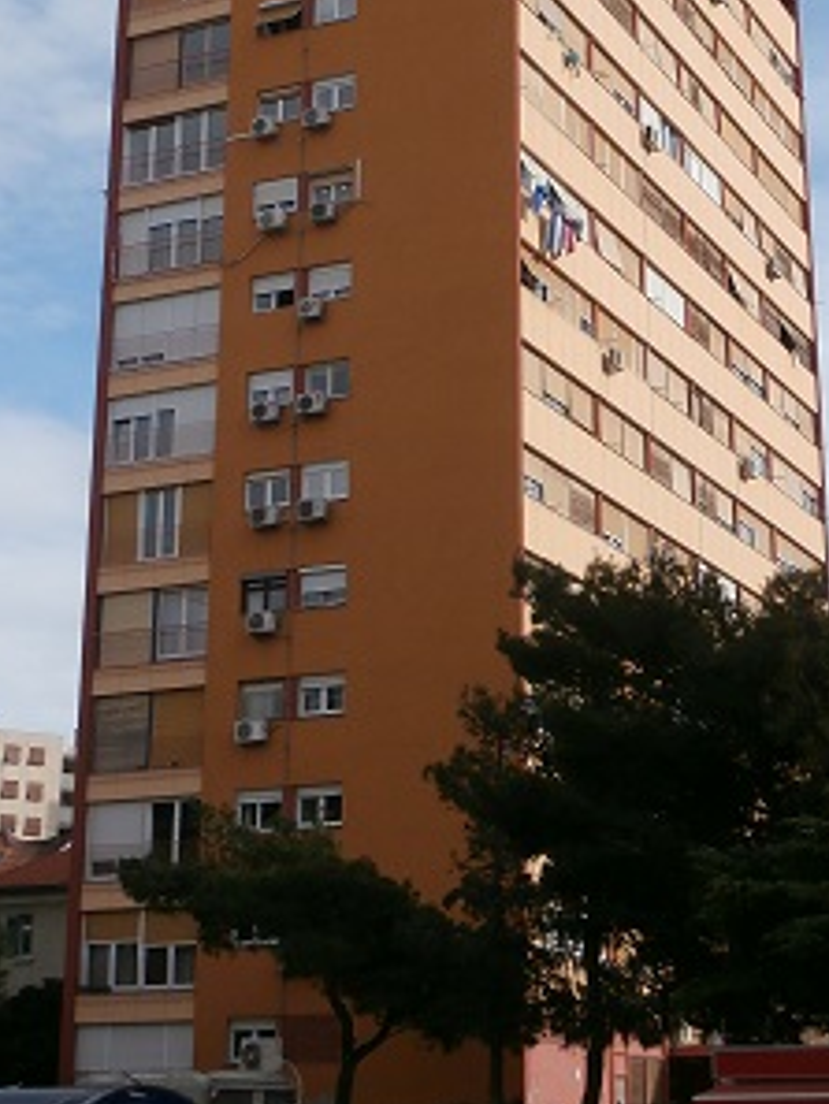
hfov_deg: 20.2
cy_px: 314
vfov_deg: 26.4
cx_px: 480
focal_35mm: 73
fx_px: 2329
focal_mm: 8.29
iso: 100
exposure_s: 1/500
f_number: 4.2
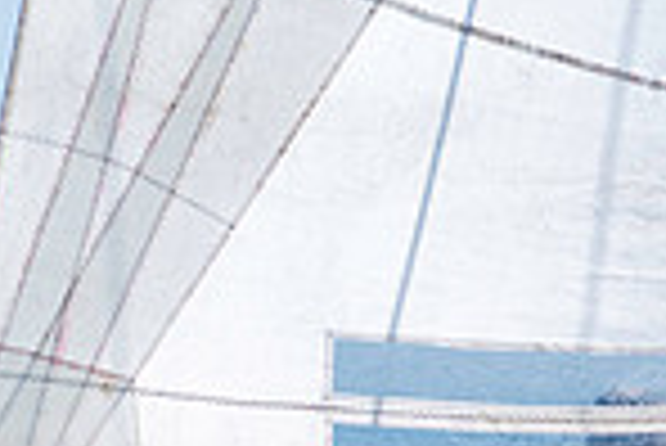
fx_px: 33425
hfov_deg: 1.1
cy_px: 777
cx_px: -333
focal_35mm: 1805
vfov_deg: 0.8
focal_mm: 300
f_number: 5
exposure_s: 1/2000
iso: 200
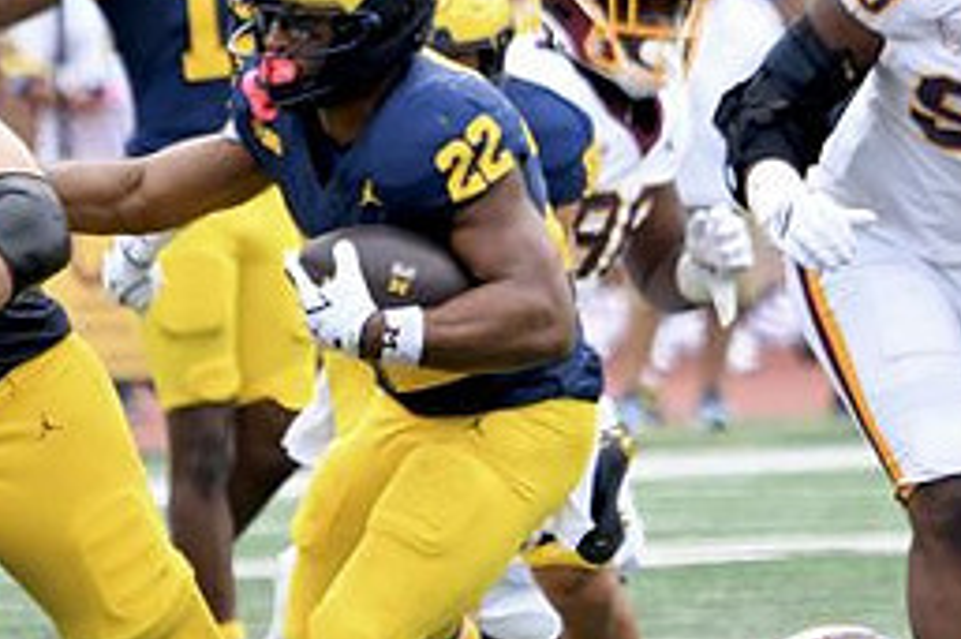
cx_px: 363
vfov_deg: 1.3
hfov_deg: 2.0
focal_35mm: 1050
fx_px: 28010
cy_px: 411
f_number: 5.6
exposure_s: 1/1000
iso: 800
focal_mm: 310
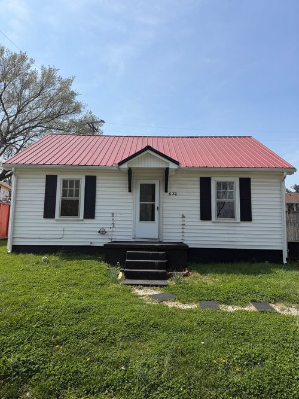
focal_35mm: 24
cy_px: 200
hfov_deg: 56.8
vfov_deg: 71.6
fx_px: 276
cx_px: 150
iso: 80
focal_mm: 6.76
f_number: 1.78
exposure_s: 1/5319
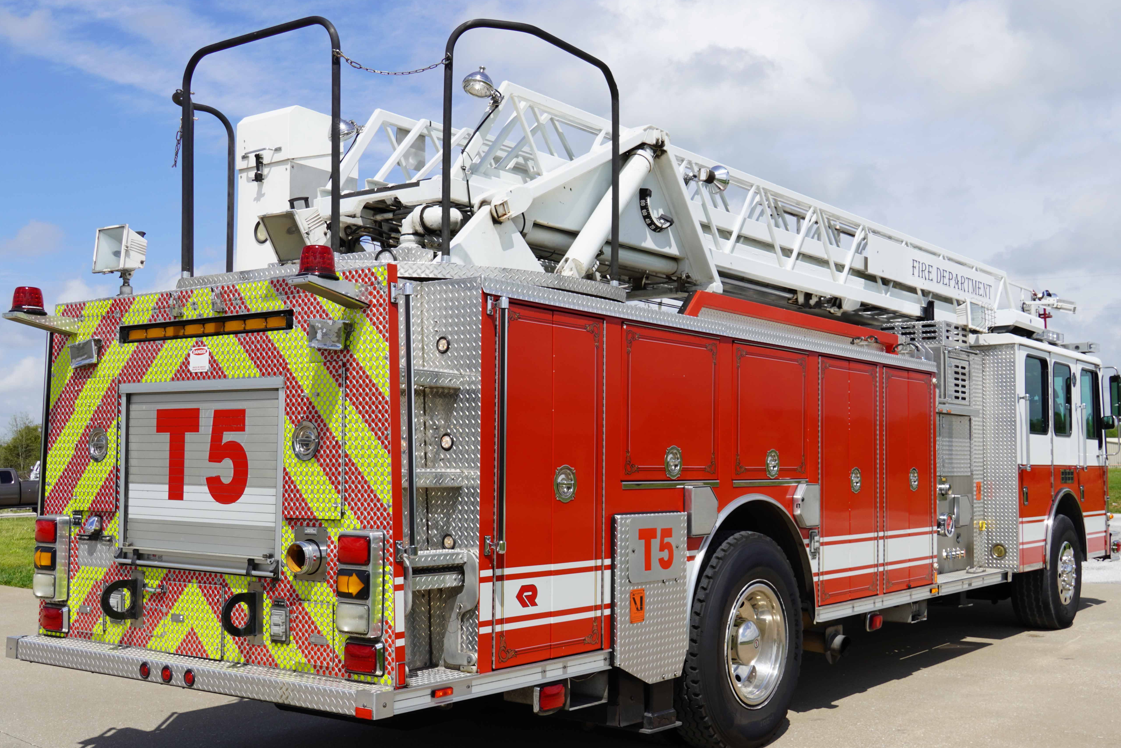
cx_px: 623
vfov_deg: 32.9
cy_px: 424
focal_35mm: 41
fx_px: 1264
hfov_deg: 47.7
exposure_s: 1/200
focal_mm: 23
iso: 100
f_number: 10
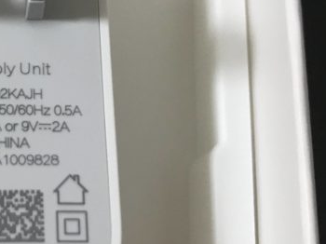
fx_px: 772
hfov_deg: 23.0
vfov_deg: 17.8
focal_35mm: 82
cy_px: 45
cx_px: 9
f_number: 1.8
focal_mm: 3.99
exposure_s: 1/20
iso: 40
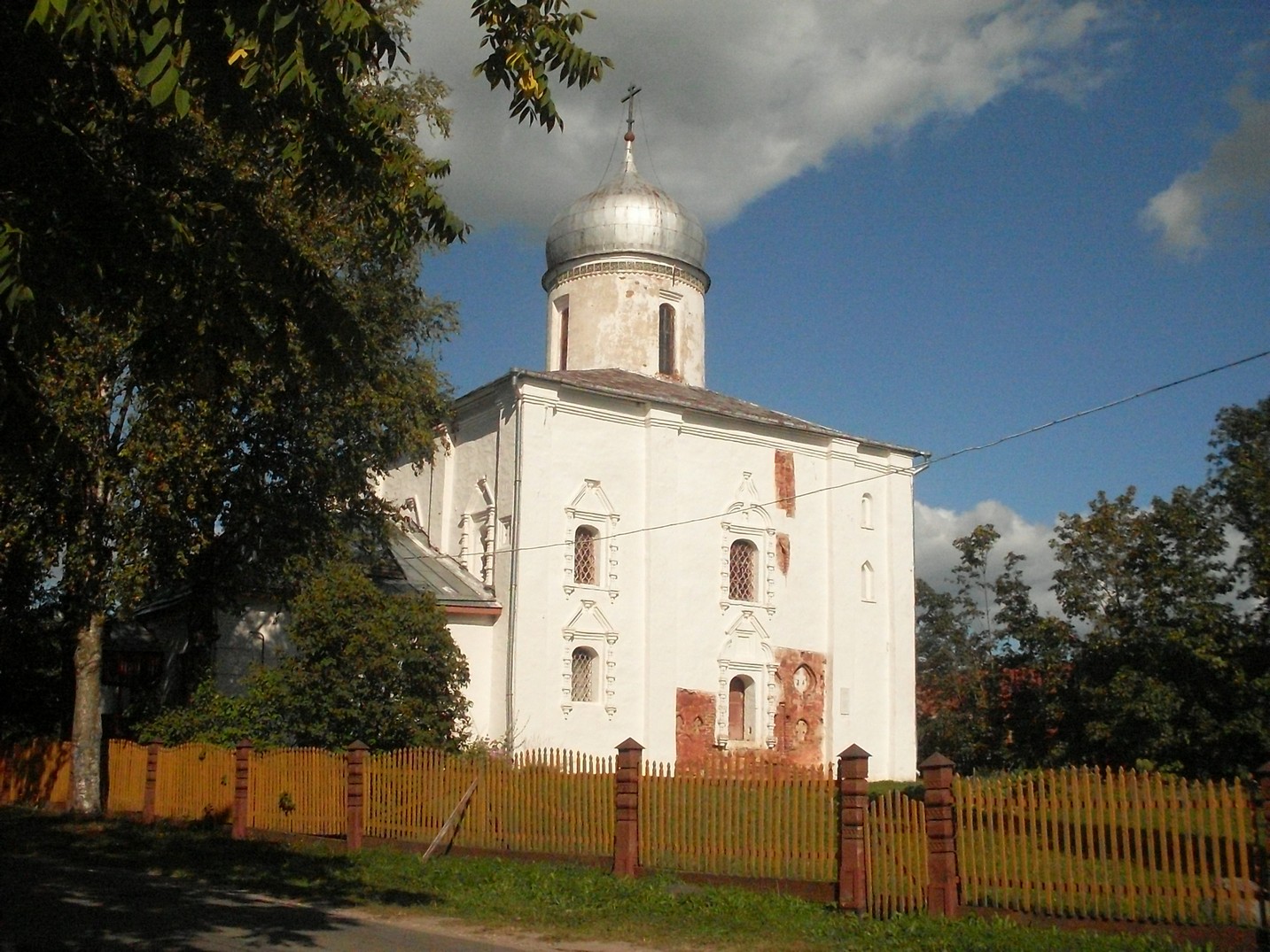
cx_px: 635
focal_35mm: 38
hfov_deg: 49.0
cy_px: 476
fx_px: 1394
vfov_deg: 37.7
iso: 400
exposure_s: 1/2000
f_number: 8.4
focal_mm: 6.3
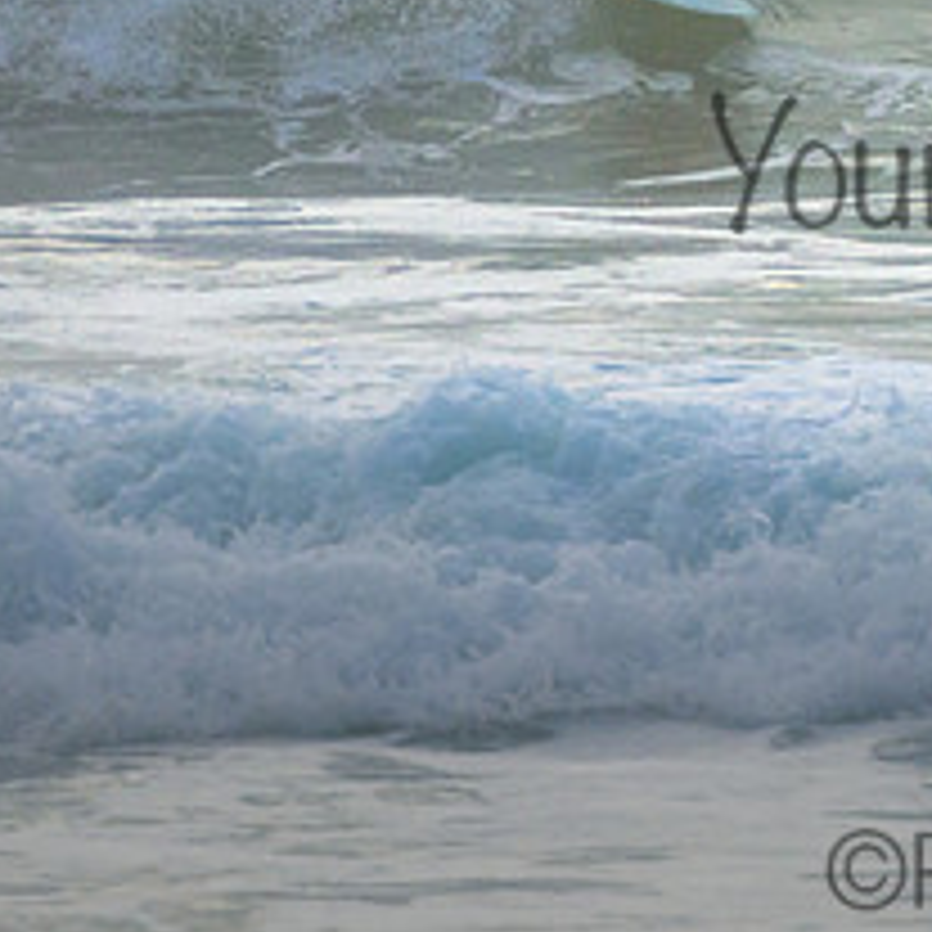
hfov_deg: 1.3
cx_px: 869
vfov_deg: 1.3
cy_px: -37
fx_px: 39843
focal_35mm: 1308
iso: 900
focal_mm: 400
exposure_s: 1/2000
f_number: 5.6
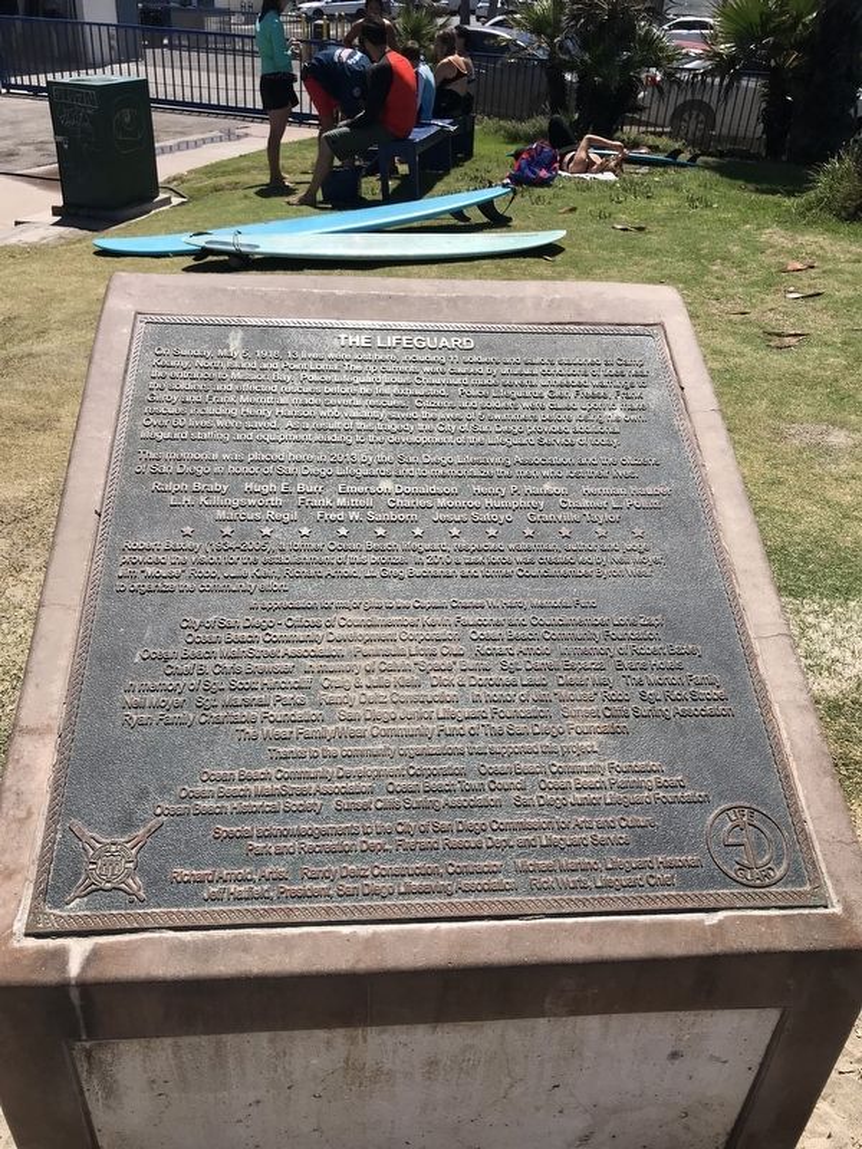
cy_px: 574
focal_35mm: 28
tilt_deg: -29.4
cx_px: 431
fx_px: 930
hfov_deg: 49.7
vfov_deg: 63.4
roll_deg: -1.0
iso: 20
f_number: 1.8
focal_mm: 3.99
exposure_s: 1/3096
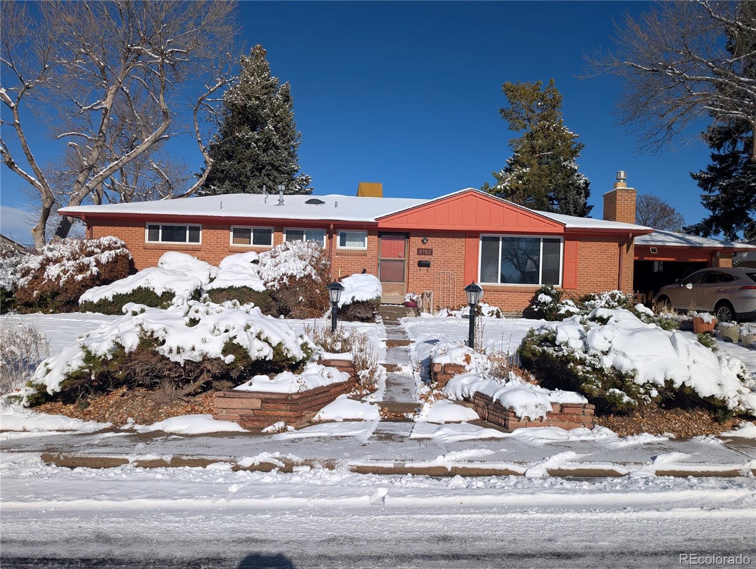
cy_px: 284
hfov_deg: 71.5
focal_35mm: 24
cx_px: 378
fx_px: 525
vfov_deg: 56.9
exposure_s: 1/3175
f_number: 1.68
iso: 21
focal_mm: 6.9
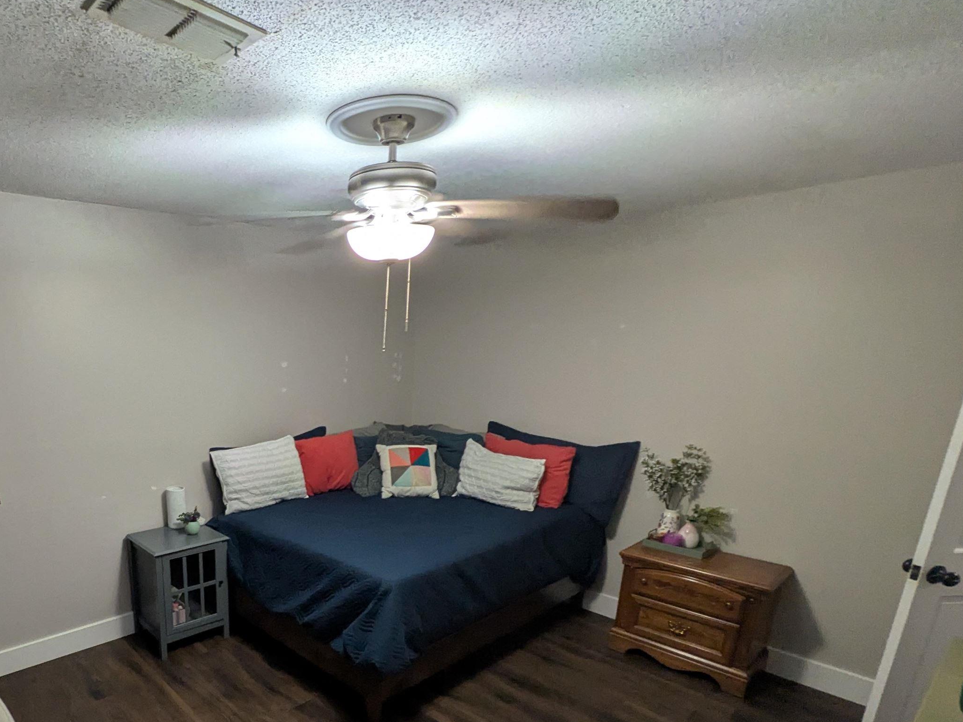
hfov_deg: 74.9
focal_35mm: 21
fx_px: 584
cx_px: 277
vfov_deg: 61.2
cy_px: 507
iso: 92
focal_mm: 1.85
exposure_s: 1/30
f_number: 2.2
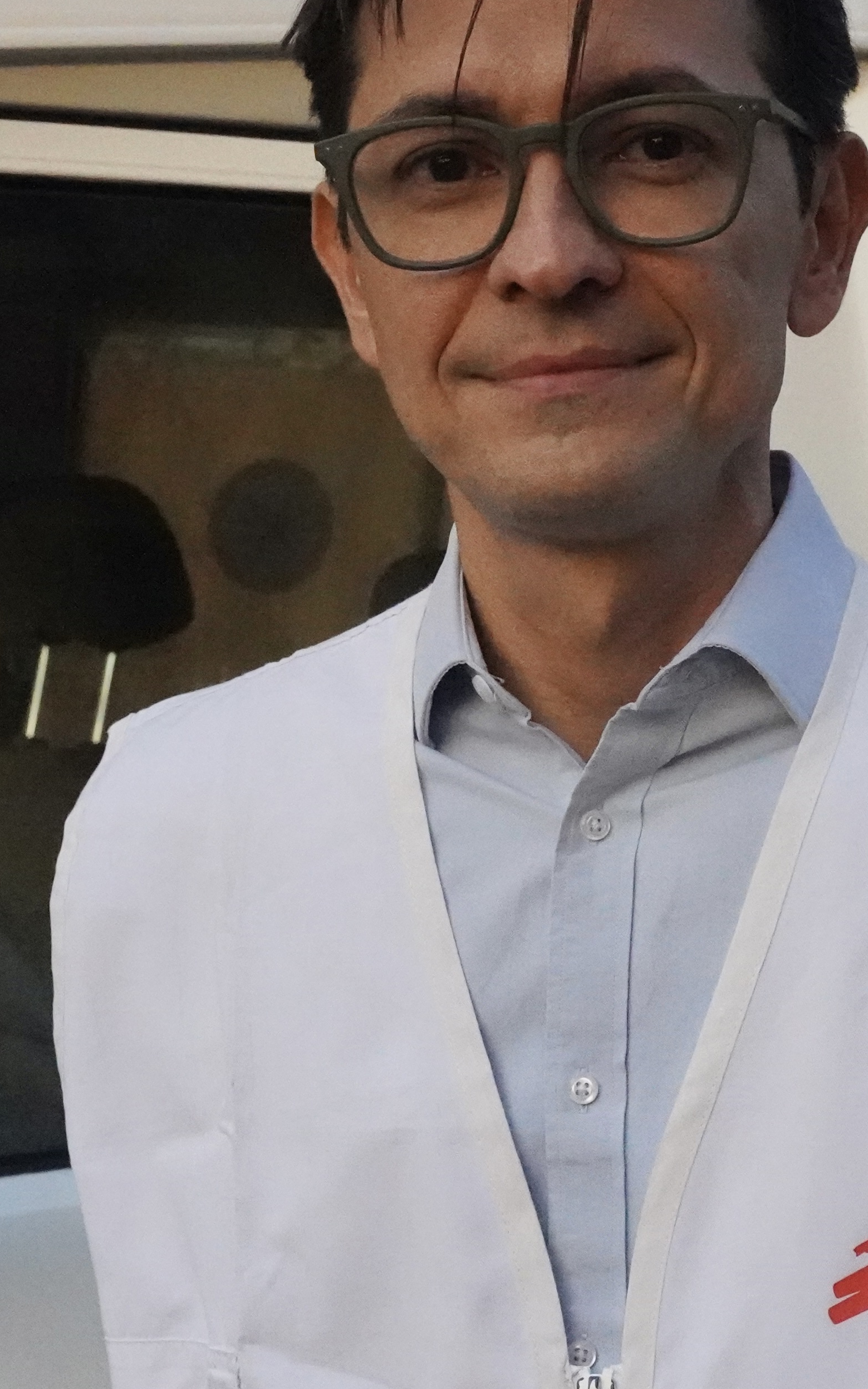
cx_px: 876
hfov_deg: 16.3
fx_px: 2960
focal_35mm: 78
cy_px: 851
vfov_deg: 26.3
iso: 25600
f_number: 8
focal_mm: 31.9
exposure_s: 1/8000
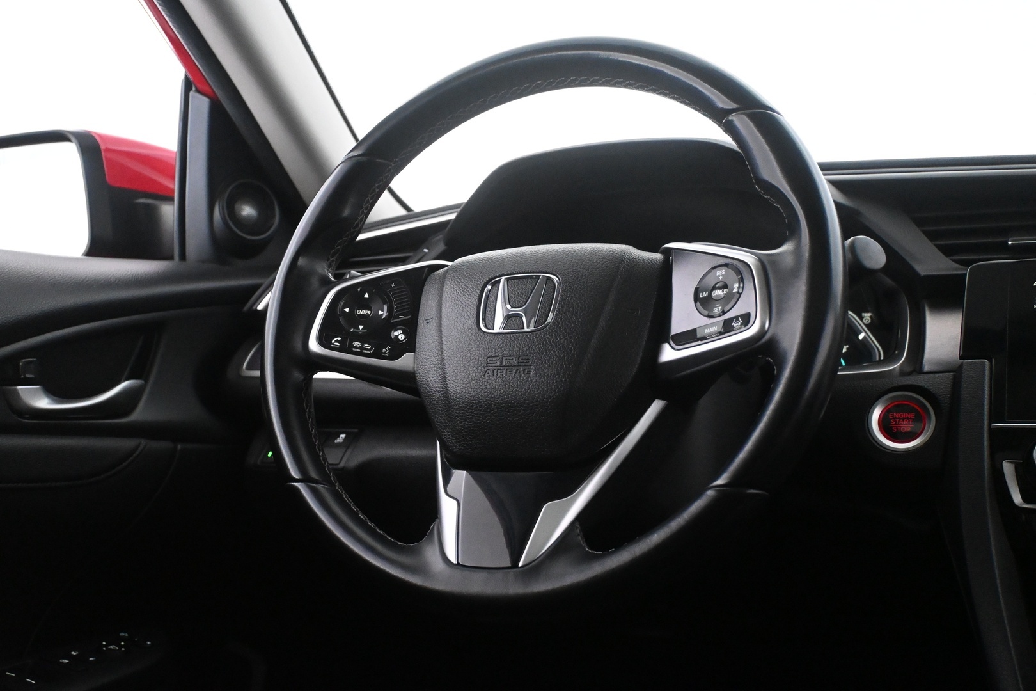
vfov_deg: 34.2
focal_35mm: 39
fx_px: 1122
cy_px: 346
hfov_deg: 49.6
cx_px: 518
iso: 6400
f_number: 4.5
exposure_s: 1/60
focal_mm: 26
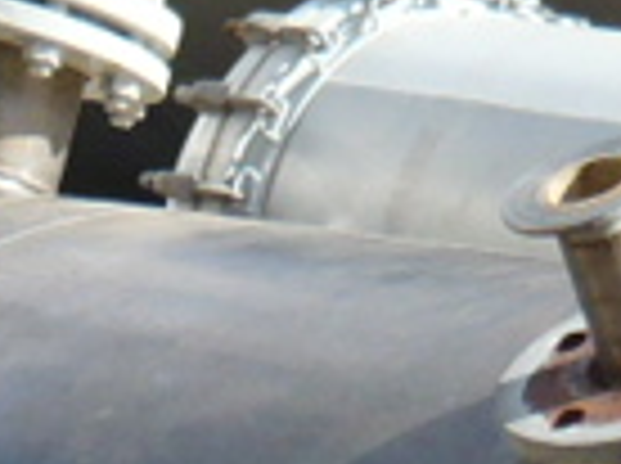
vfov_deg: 6.4
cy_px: 978
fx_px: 3994
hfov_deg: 8.9
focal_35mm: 223
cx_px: 292
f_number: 3
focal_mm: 5.2
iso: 100
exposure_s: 1/640
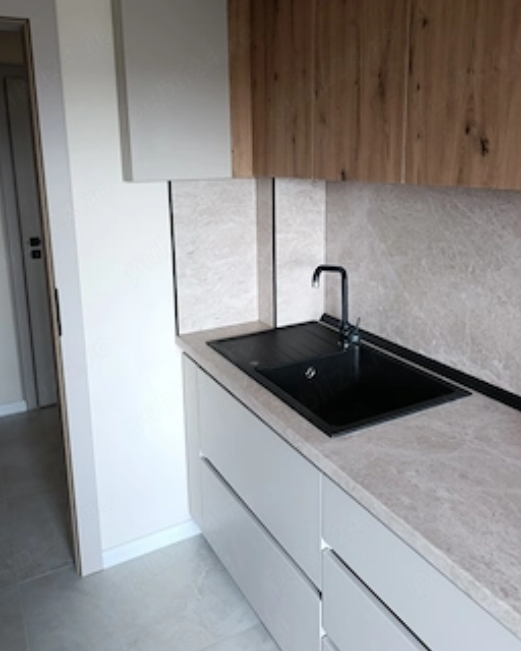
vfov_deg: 61.7
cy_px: 262
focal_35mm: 28
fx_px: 540
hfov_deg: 51.5
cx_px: 260
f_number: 1.65
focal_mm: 6.11
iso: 645
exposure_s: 1/50
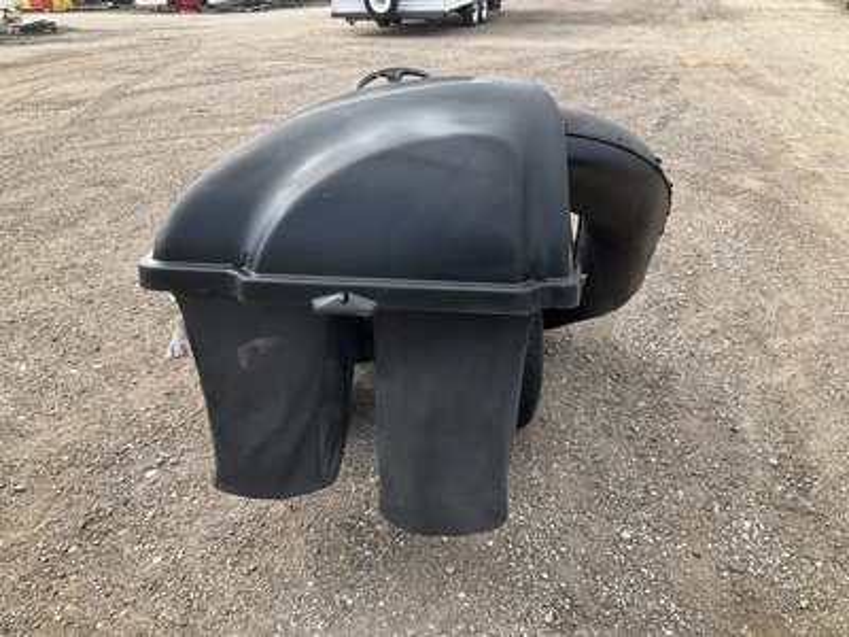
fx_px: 711
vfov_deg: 48.2
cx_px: 424
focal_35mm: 29
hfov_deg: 61.7
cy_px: 318
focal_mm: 3
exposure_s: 1/562
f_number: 1.8
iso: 25
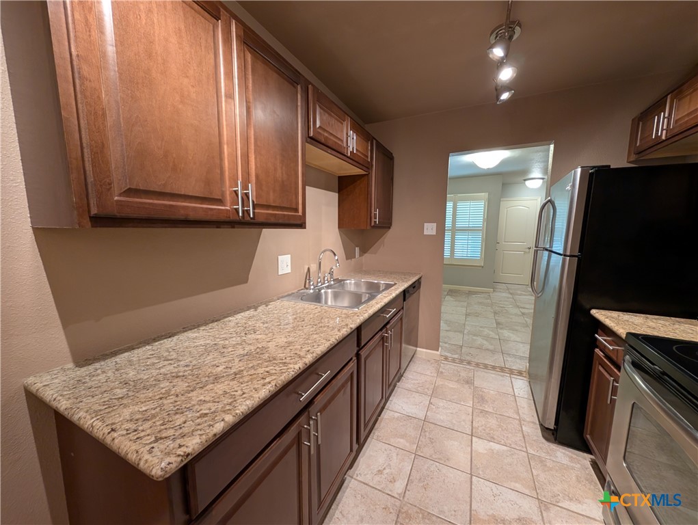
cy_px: 262
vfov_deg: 94.6
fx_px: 242
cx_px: 349
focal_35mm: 12
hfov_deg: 110.5
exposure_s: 1/60
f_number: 1.7
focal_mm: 2.02
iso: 161
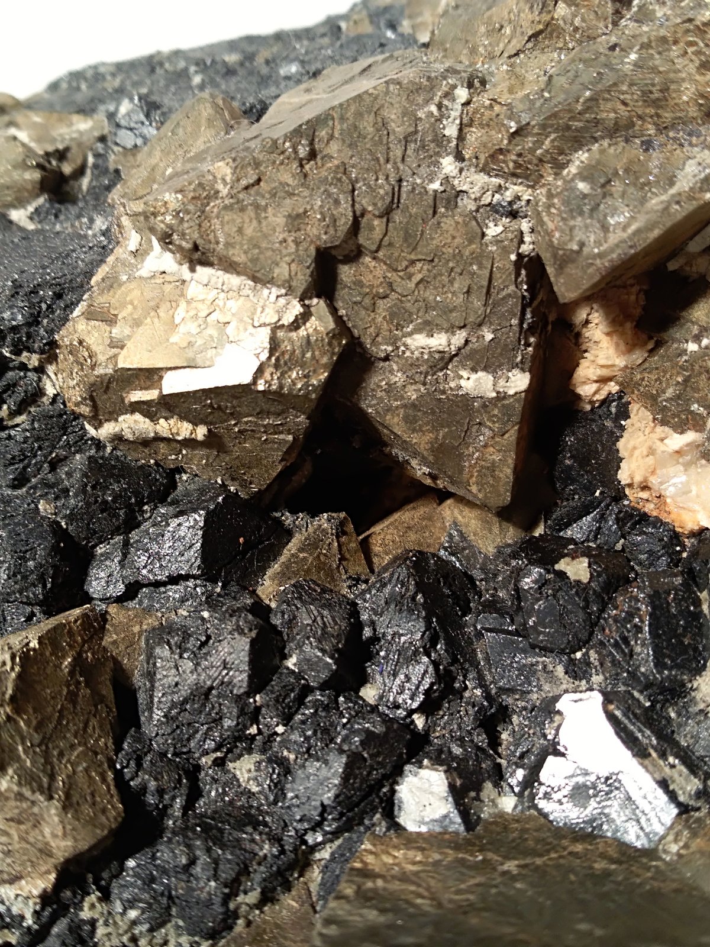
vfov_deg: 67.3
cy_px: 474
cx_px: 355
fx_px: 711
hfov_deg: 53.1
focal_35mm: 26
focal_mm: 3.54
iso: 101
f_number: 2
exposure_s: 1/50
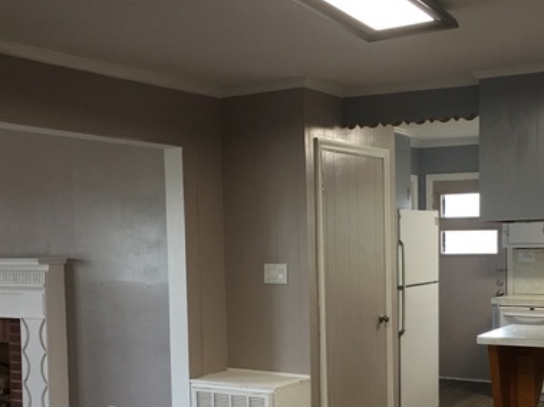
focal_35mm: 51
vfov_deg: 28.3
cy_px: 281
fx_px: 801
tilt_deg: -1.5
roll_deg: +0.6
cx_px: 351
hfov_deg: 37.2
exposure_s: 1/15
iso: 25
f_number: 2.2
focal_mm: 4.15
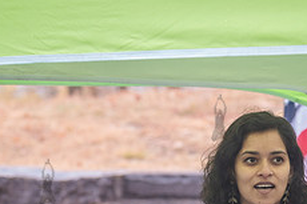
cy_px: 246
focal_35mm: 318
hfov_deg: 6.5
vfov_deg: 4.3
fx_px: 2710
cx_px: 208
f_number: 5.6
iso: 640
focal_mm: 120
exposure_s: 1/250
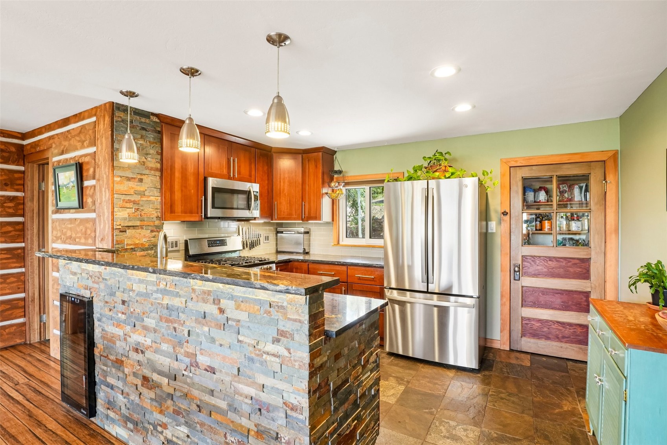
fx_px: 306
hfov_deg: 95.0
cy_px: 222
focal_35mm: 16
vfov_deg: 72.0
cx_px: 334
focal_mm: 11
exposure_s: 1/15
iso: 500
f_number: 8
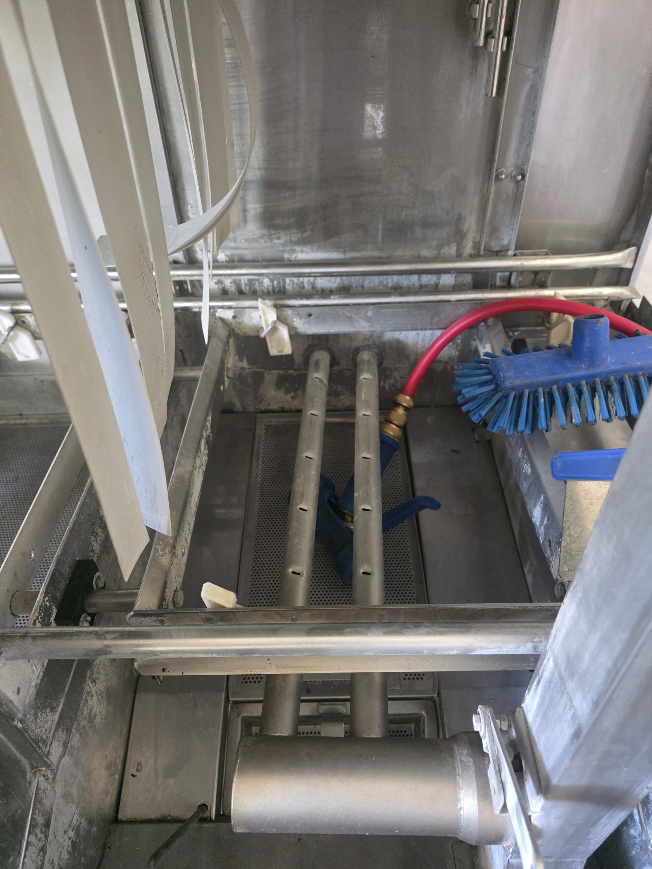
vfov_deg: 73.9
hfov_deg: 58.9
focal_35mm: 23
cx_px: 326
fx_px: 578
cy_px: 434
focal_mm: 6.3
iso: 2500
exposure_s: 1/100
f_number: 1.7
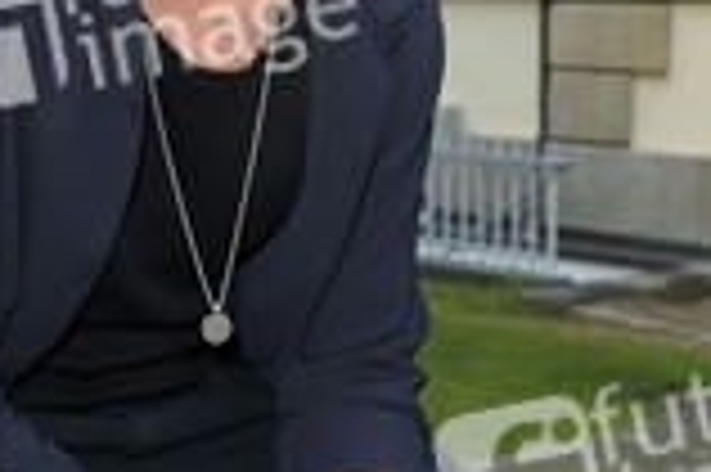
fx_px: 1894
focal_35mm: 96
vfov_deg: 14.2
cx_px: 256
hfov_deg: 21.2
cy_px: 238
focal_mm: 38
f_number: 5.6
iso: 1250
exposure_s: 1/60
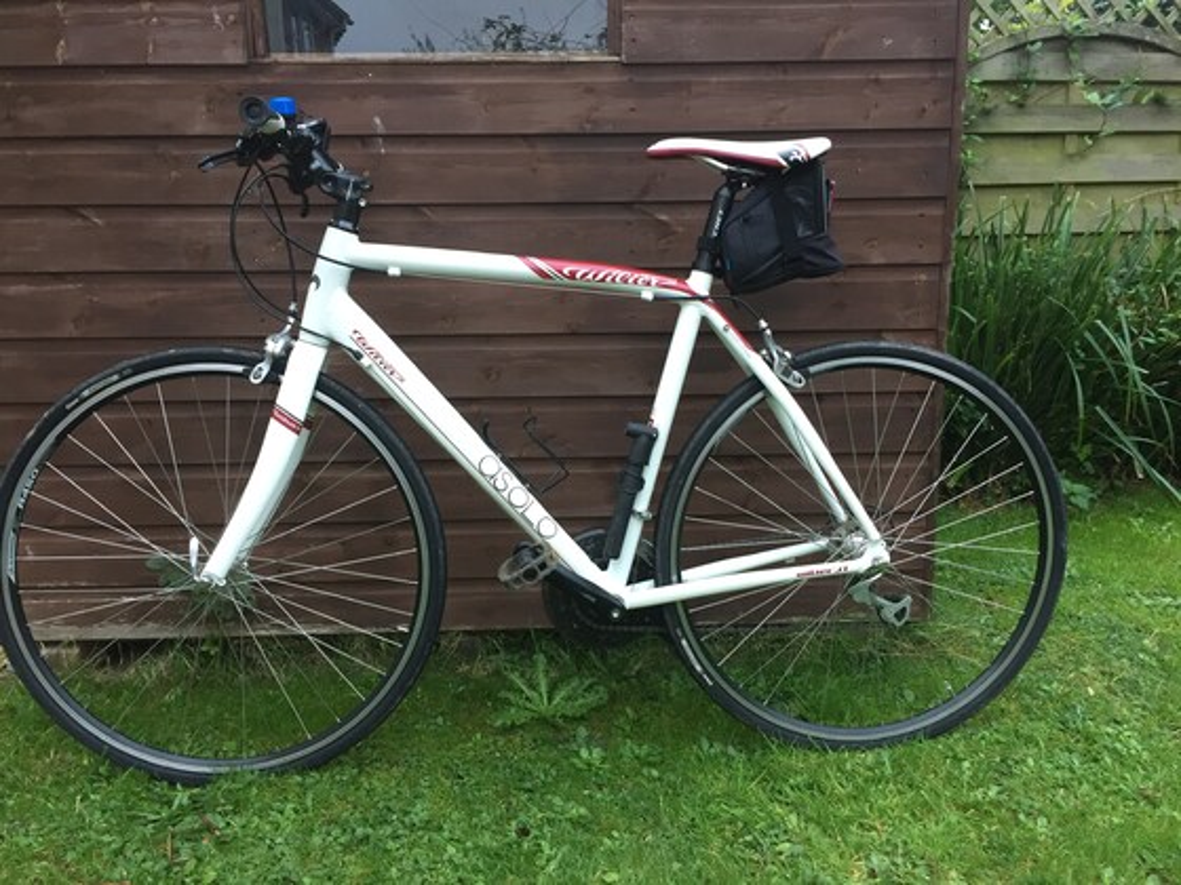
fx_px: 989
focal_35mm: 29
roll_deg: +1.3
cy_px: 442
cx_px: 590
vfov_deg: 48.2
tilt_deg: -10.1
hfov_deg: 61.7
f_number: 2.2
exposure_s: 1/33
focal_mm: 4.15
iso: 40
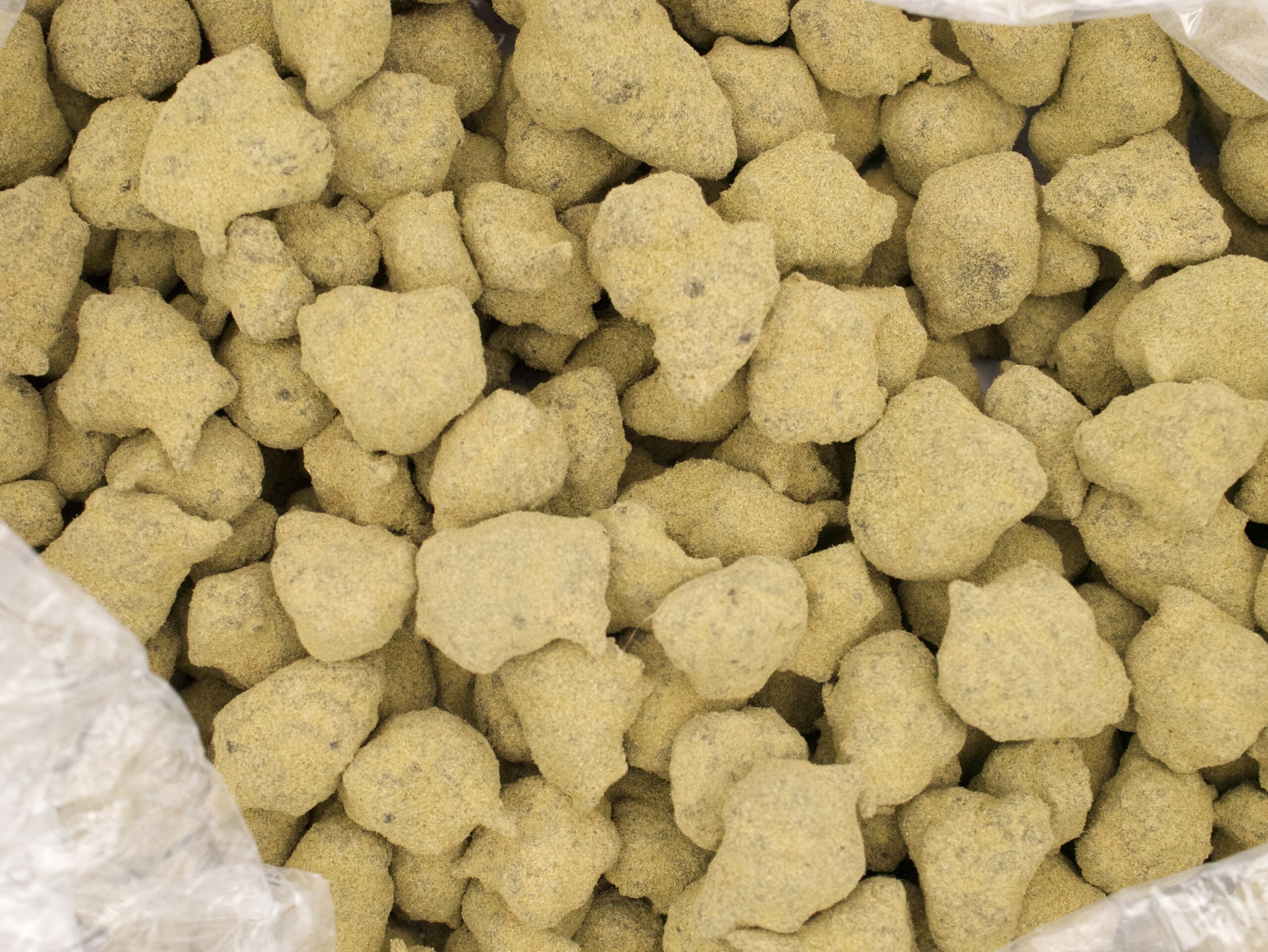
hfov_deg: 32.2
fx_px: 2199
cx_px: 634
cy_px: 476
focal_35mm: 60
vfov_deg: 24.4
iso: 2500
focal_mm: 30
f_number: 7.1
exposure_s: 1/60
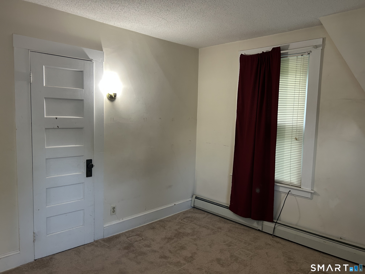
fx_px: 274
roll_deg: -1.5
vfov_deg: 53.1
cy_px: 137
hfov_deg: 67.3
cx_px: 182
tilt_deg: -4.4
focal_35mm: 26
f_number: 1.5
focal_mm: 5.7
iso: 200
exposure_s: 1/60
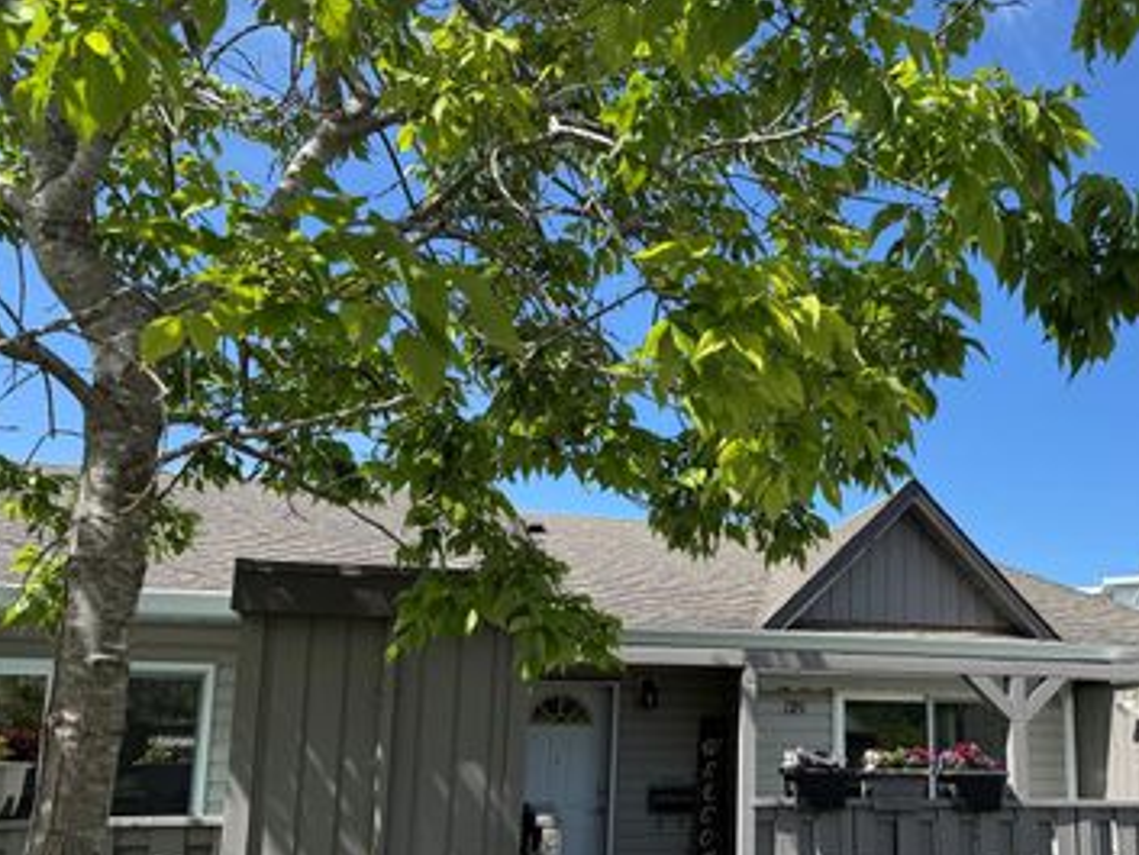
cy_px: 569
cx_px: 781
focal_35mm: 34
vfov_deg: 41.3
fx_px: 1119
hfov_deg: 52.7
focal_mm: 6.76
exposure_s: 1/2299
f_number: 1.78
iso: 80
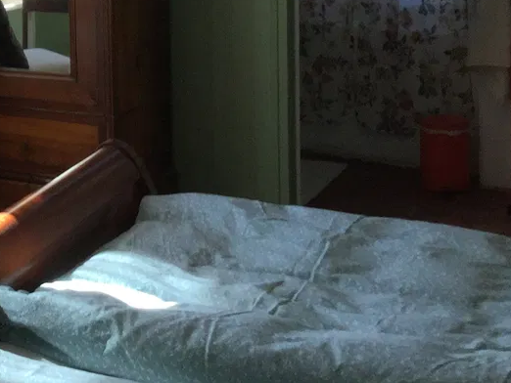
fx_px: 1403
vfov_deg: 15.4
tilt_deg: -11.7
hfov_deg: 18.6
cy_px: 32
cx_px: -218
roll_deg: +3.2
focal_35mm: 95
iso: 40
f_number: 2.4
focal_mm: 3.3
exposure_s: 1/100
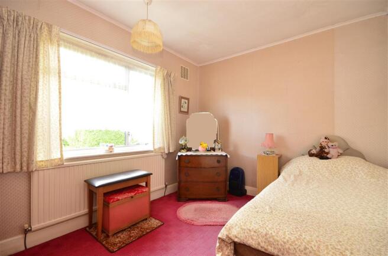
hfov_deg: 100.5
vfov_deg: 77.0
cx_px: 194
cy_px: 128
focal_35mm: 15
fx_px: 161
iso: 200
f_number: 9
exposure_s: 1/2.5
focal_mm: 10
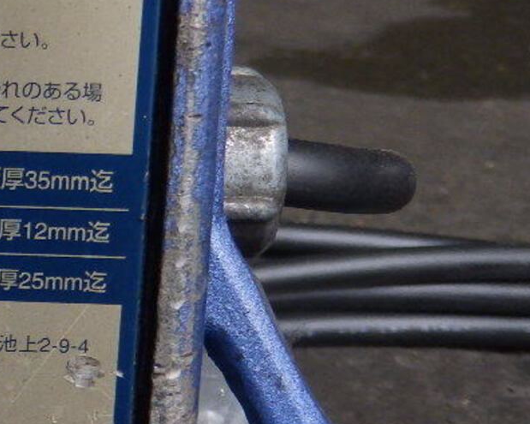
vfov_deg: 10.6
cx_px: -319
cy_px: 179
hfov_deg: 12.5
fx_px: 2274
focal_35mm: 145
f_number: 4.2
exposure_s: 1/50
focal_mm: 8.2
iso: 250
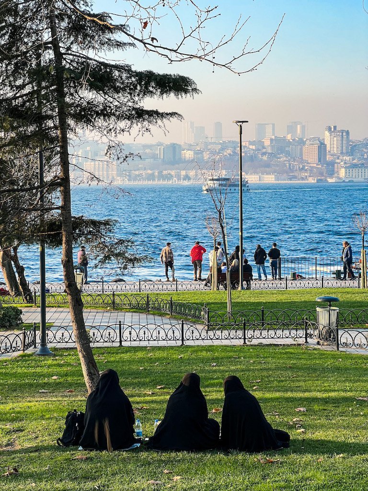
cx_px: 184
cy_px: 246
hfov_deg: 19.1
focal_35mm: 77
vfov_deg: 25.3
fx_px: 1091
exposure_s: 1/200
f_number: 2.8
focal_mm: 9
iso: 32
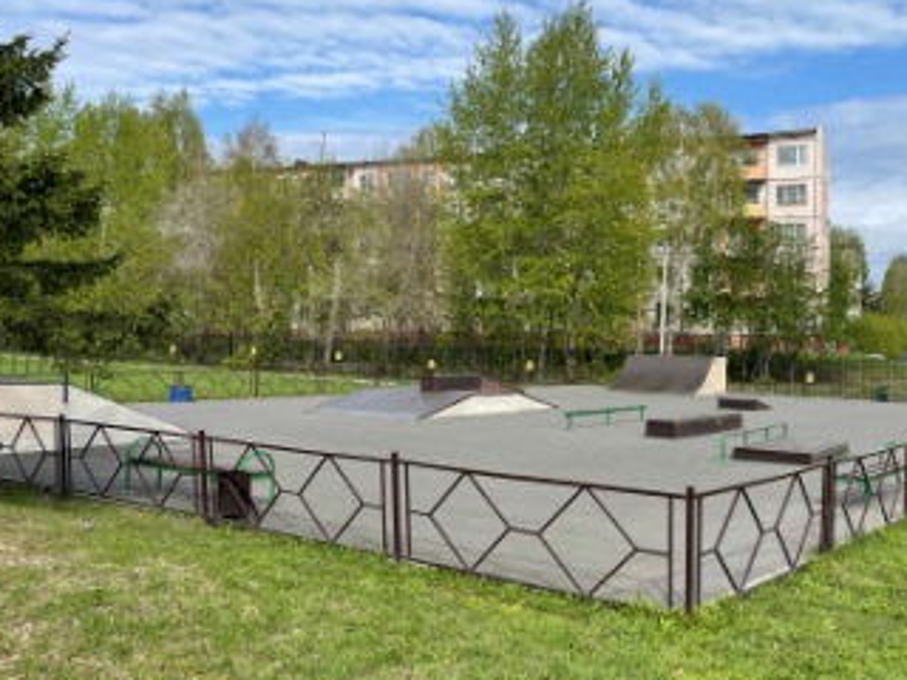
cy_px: 314
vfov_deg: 40.7
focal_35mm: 35
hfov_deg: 52.5
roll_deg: -1.3
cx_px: 502
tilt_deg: +1.2
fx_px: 917
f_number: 1.6
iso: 32
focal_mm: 5.1
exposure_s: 1/2924
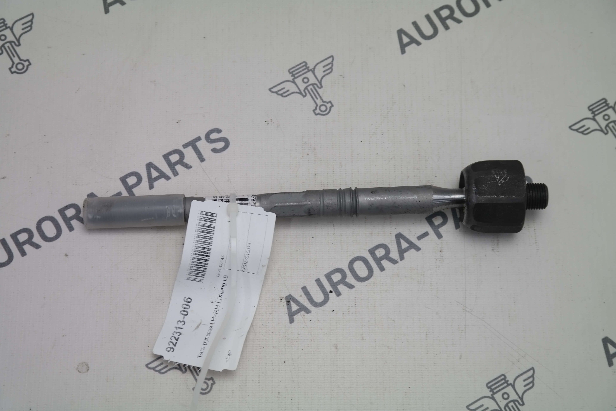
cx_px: 308
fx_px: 1437
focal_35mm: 84
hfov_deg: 24.2
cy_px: 206
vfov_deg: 16.3
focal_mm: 55
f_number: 5.6
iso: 200
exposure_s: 1/80
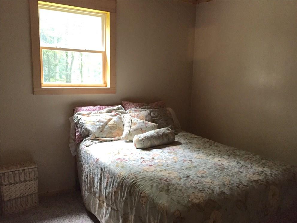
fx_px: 257
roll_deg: -2.3
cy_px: 114
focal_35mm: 30
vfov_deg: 46.8
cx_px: 153
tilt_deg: -8.3
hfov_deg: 60.0
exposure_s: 1/30
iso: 250
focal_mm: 4.15
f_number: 2.2
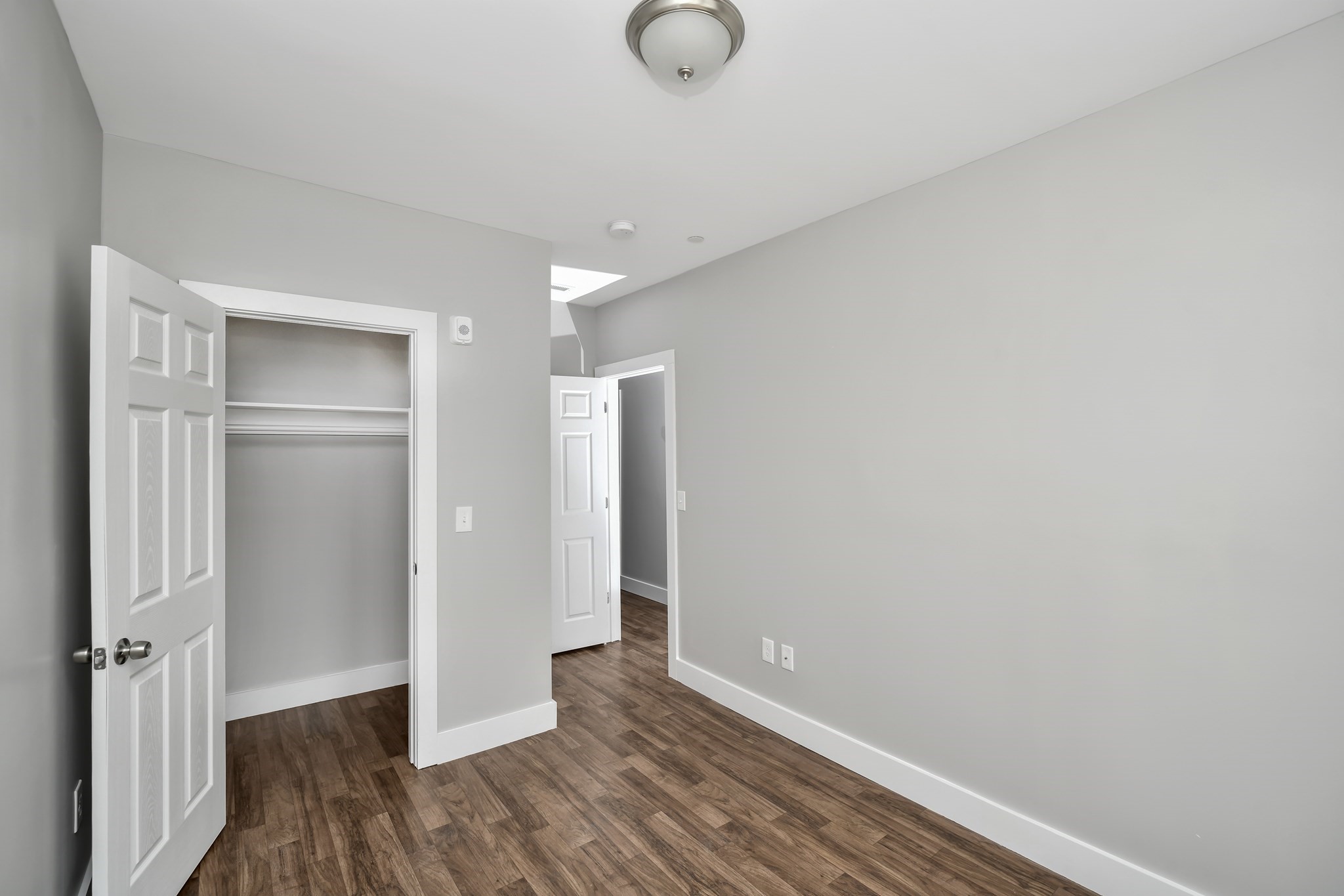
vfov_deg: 77.3
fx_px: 560
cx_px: 672
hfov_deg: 100.4
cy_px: 448
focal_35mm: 15
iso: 100
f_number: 7.1
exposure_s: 1/30
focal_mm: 15
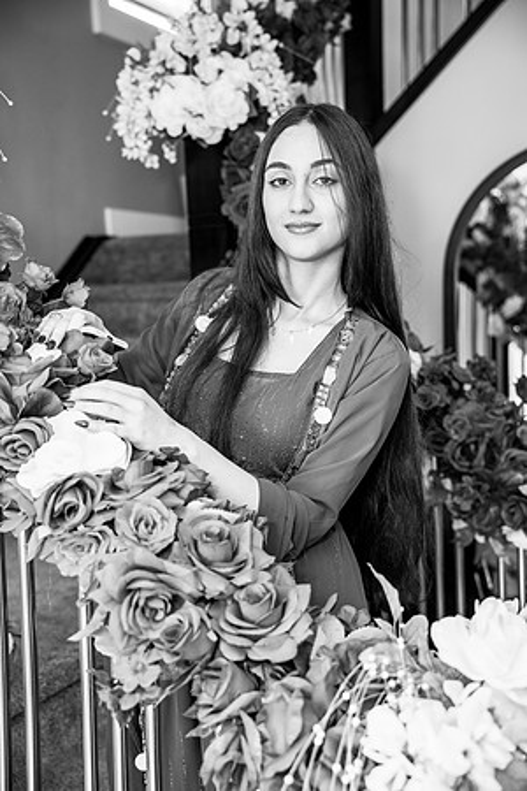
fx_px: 900
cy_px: 396
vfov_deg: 47.4
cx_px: 264
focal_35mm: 41
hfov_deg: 32.6
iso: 800
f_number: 2.8
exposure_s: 1/200
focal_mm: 41
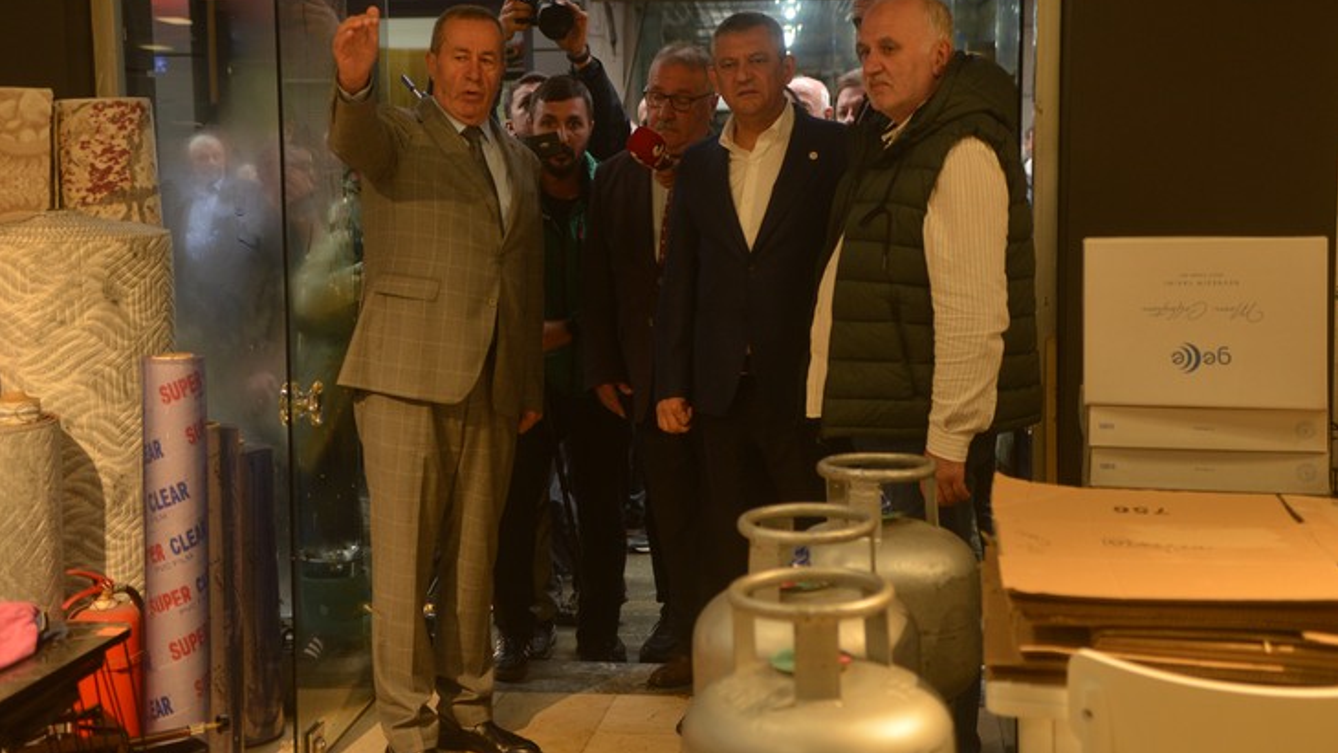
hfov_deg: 40.6
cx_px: 664
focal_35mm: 51
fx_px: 1810
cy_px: 310
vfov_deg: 23.5
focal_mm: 48
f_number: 3.2
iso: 1600
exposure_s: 1/320
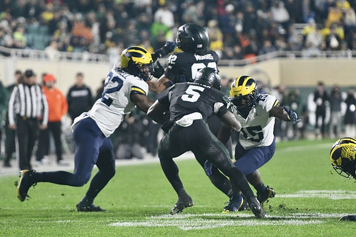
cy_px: 118
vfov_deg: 4.6
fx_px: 2965
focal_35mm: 300
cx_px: 178
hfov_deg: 6.9
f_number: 2.8
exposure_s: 1/1250
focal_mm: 200
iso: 3200
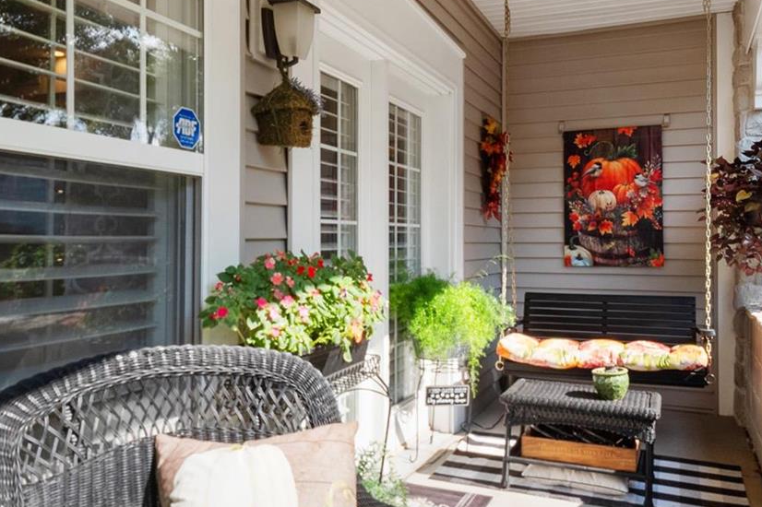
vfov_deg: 42.2
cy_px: 227
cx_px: 435
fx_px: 656
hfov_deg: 60.0
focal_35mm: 31
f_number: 8
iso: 400
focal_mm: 8
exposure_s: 1/100
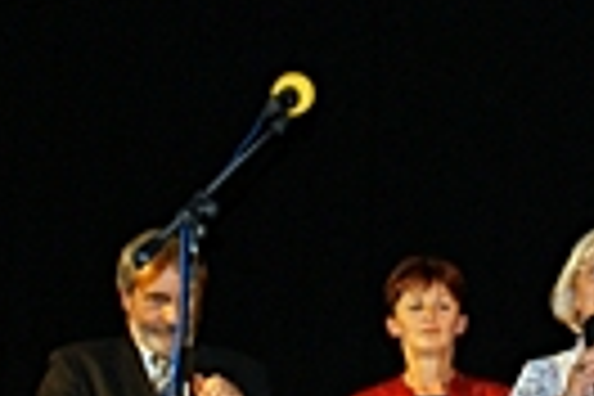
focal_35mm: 148
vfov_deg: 9.3
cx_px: 576
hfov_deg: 13.7
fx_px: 2442
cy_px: 146
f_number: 5.6
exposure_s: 1/60
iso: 400
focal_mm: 26
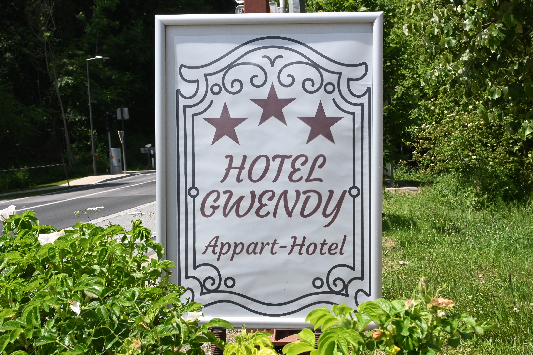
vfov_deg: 26.6
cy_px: 186
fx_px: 753
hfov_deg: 39.0
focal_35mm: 51
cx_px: 274
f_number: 9
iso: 500
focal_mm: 30.5
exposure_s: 1/800
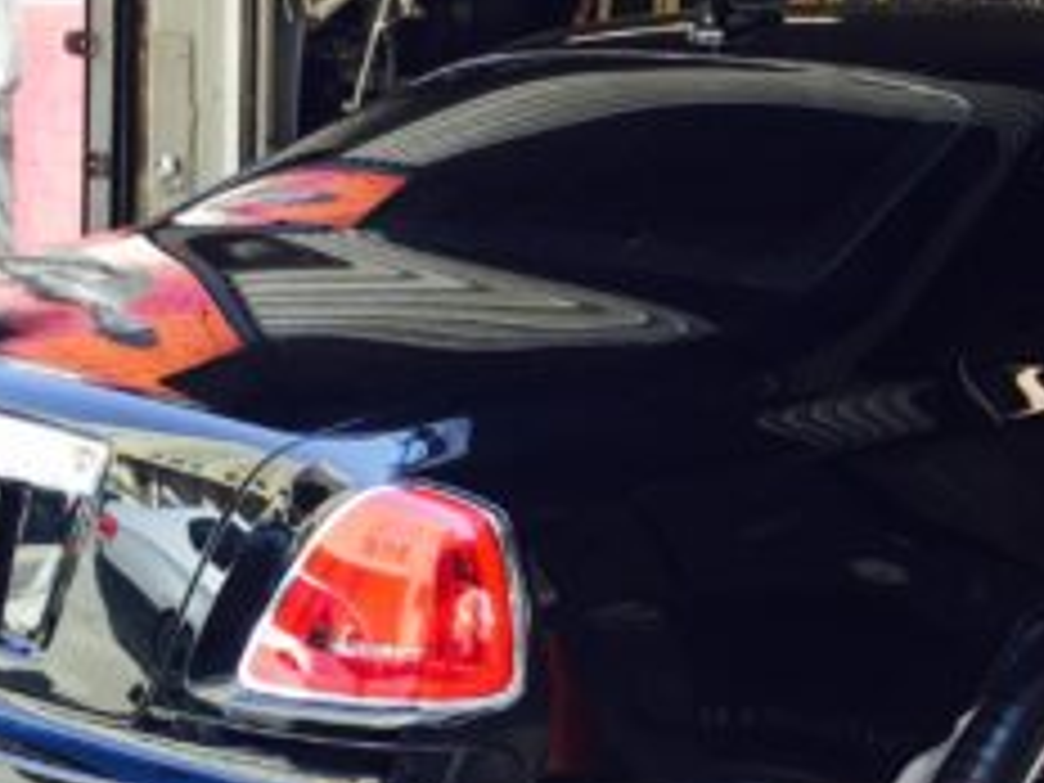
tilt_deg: -4.7
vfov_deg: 19.6
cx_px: 1035
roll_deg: -4.8
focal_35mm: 75
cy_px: 423
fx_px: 2262
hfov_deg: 24.8
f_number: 2.2
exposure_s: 1/120
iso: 50
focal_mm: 4.15
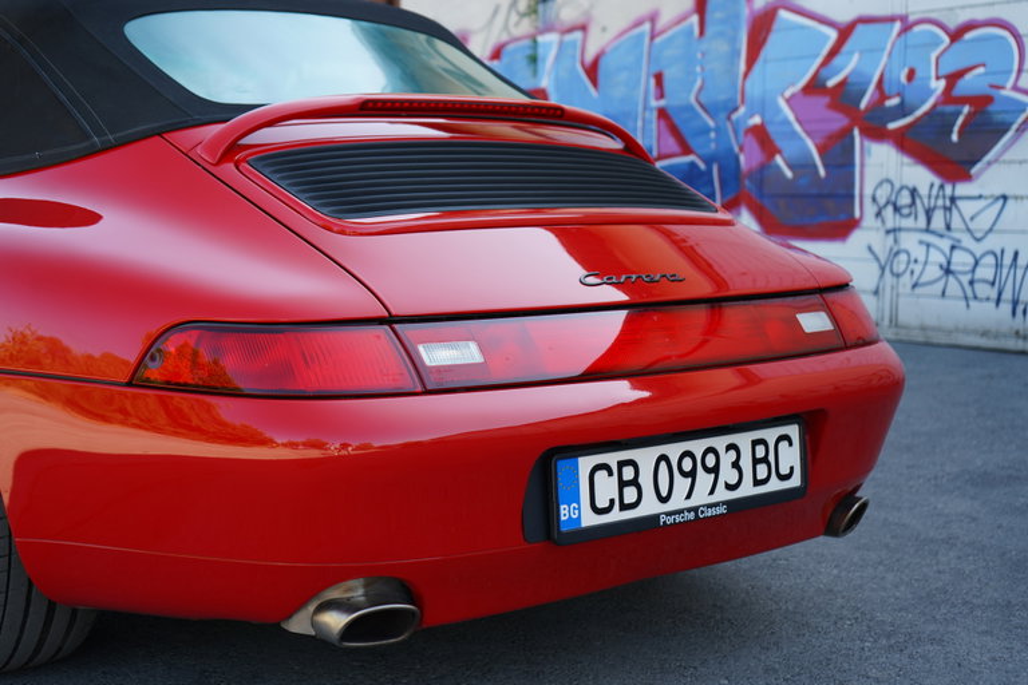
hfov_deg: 40.3
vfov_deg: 27.5
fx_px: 1399
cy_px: 342
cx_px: 514
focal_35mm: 49
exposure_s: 1/160
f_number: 4.5
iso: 160
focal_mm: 49
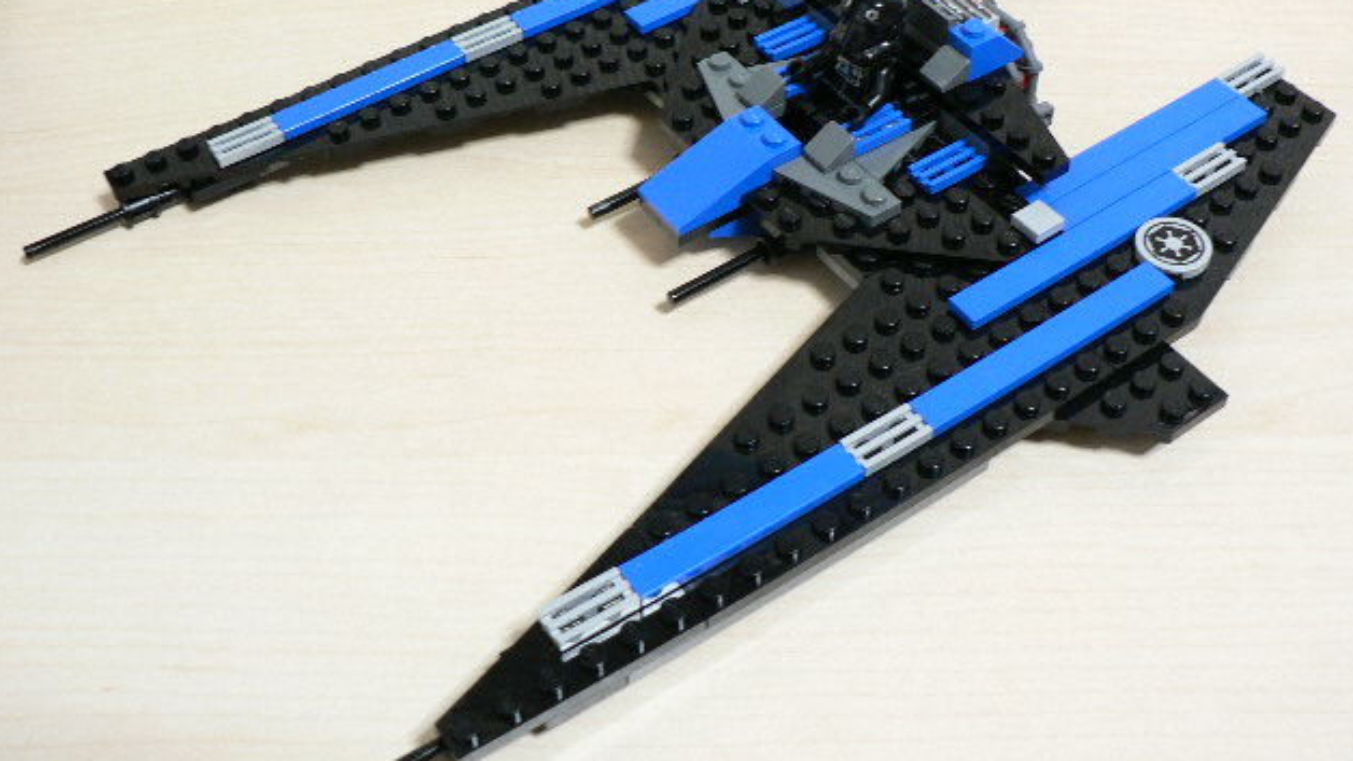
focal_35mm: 40
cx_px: 679
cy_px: 317
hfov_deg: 50.5
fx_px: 1435
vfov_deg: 29.6
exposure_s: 1/13
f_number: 2.8
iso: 200
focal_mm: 6
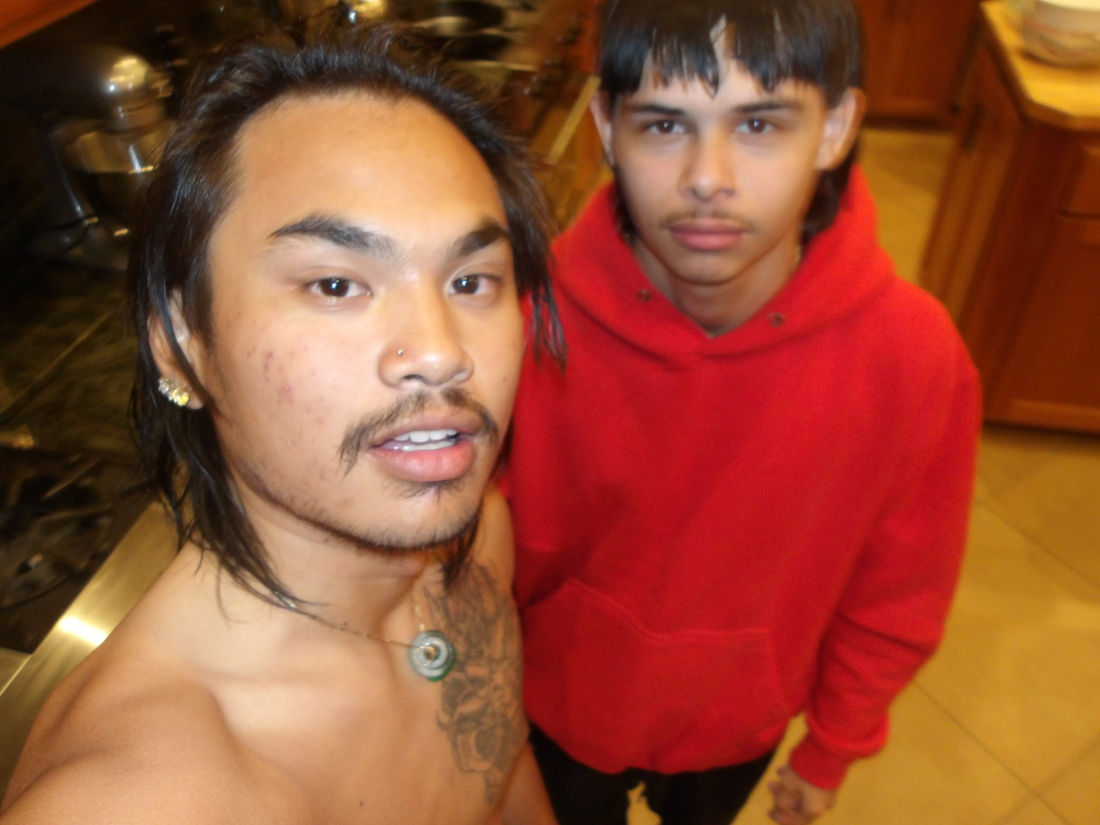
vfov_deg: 51.4
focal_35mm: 27
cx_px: 550
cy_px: 412
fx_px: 858
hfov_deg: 65.3
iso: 400
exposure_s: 1/15
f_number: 3
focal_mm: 4.9
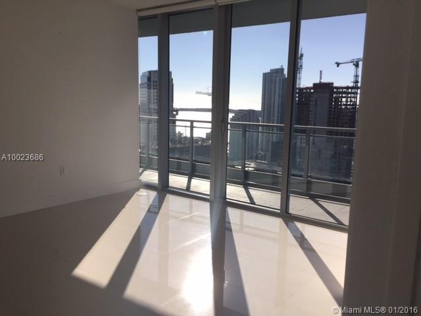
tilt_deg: -9.7
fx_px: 353
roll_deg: -1.9
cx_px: 210
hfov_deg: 61.7
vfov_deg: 48.2
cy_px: 158
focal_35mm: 29
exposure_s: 1/2326
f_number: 2.2
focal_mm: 4.15
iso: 32
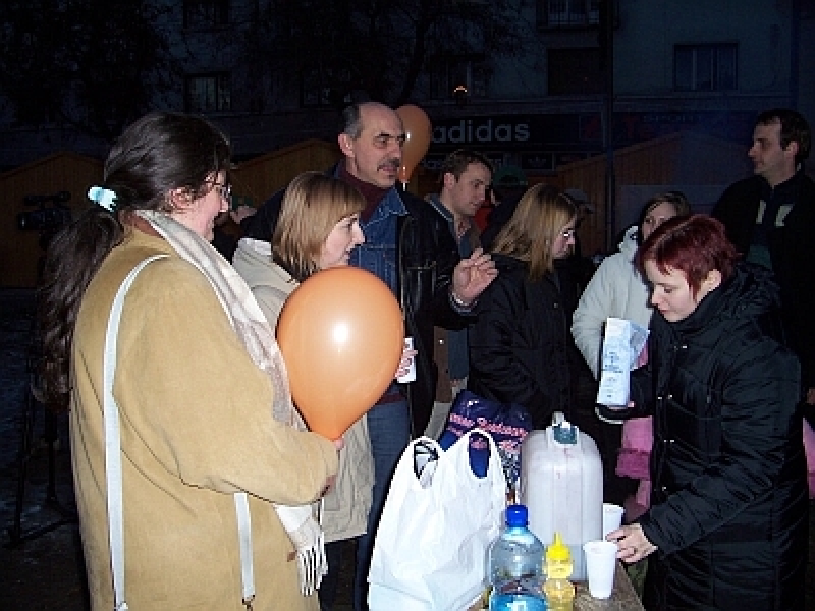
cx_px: 408
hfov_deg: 54.0
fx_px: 800
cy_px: 306
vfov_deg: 41.8
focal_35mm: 34
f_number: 2.7
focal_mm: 5.6
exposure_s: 1/60
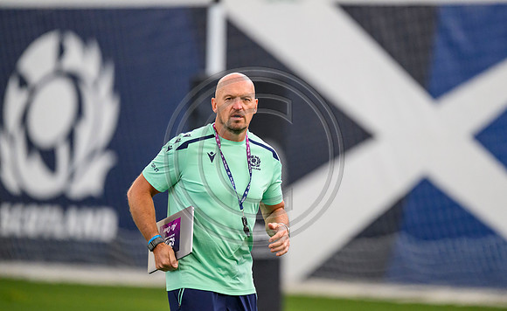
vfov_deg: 3.1
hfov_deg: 5.0
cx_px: 253
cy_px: 142
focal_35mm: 425
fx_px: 5842
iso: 6400
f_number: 2.8
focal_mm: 400
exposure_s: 1/2000
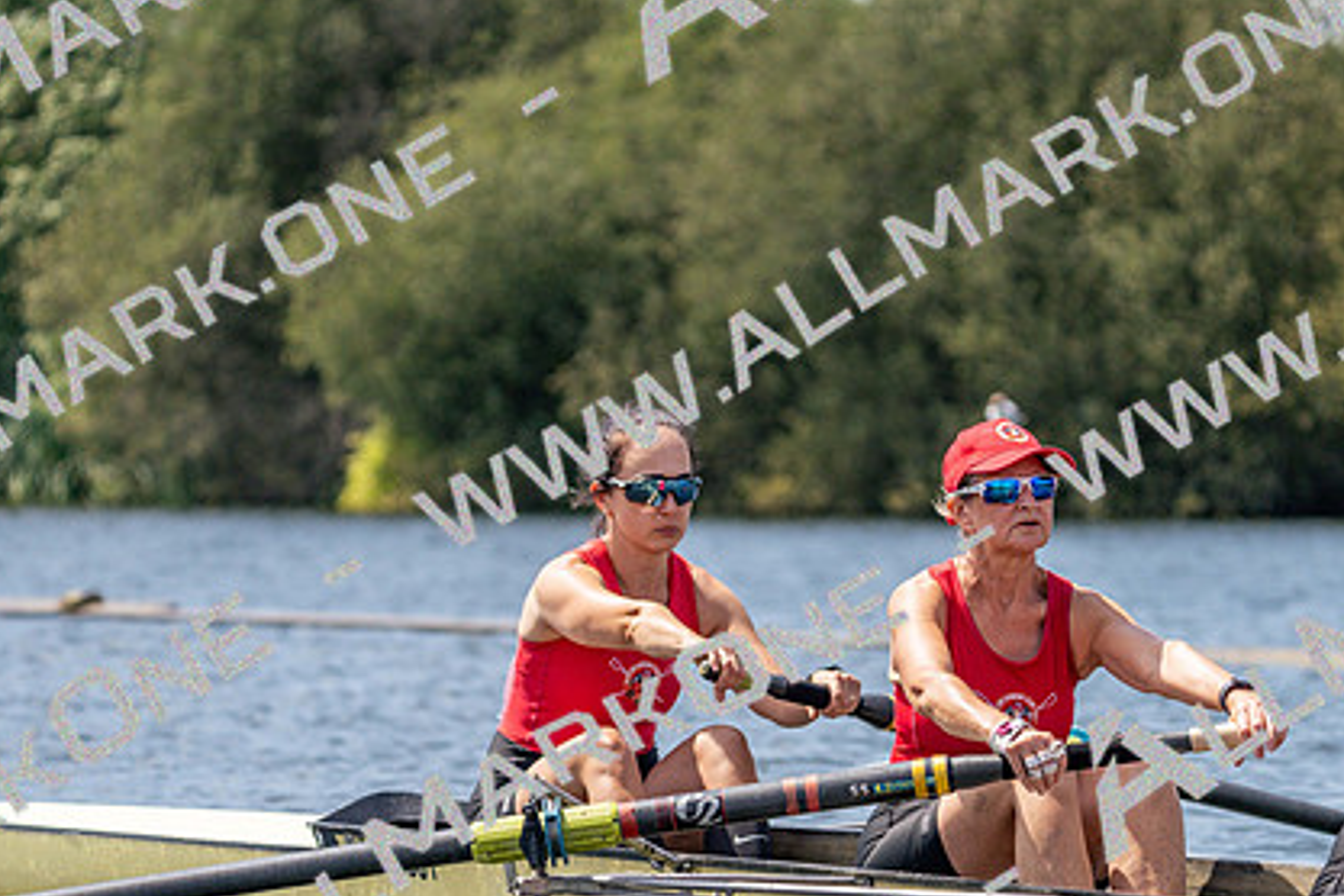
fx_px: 10490
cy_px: 556
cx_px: 812
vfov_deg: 4.9
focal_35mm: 281
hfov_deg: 7.3
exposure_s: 1/2000
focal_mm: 202
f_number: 5.6
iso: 320
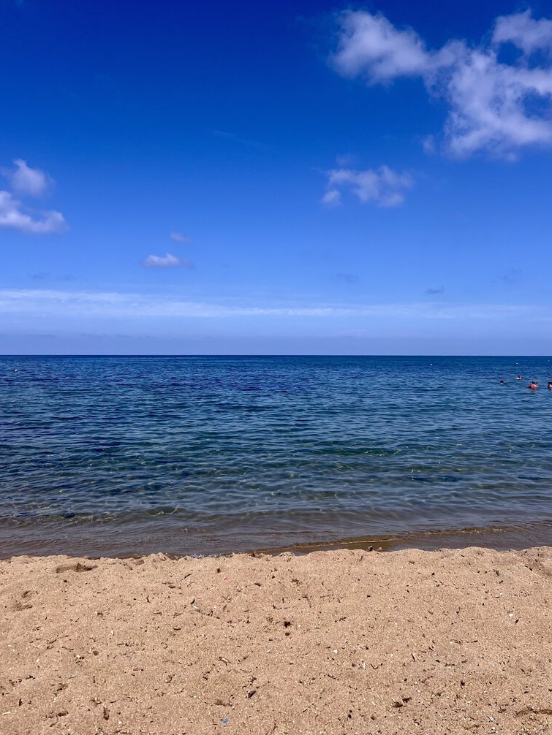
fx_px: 659
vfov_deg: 58.2
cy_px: 334
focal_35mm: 31
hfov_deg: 45.5
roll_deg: -0.7
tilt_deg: +2.4
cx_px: 275
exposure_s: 1/6579
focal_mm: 5.7
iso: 50
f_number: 1.5
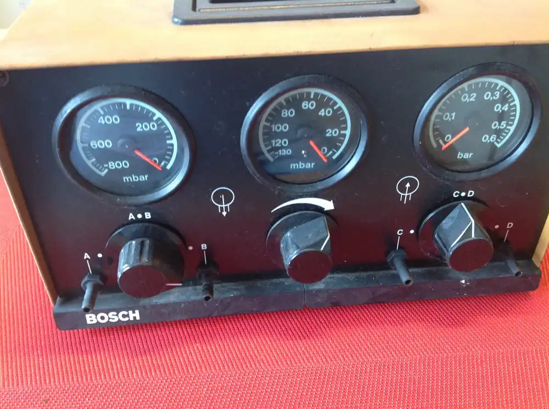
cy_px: 204
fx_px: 554
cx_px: 274
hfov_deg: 52.7
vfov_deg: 40.6
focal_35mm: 35
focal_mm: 4.28
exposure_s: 1/15
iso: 200
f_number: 2.4
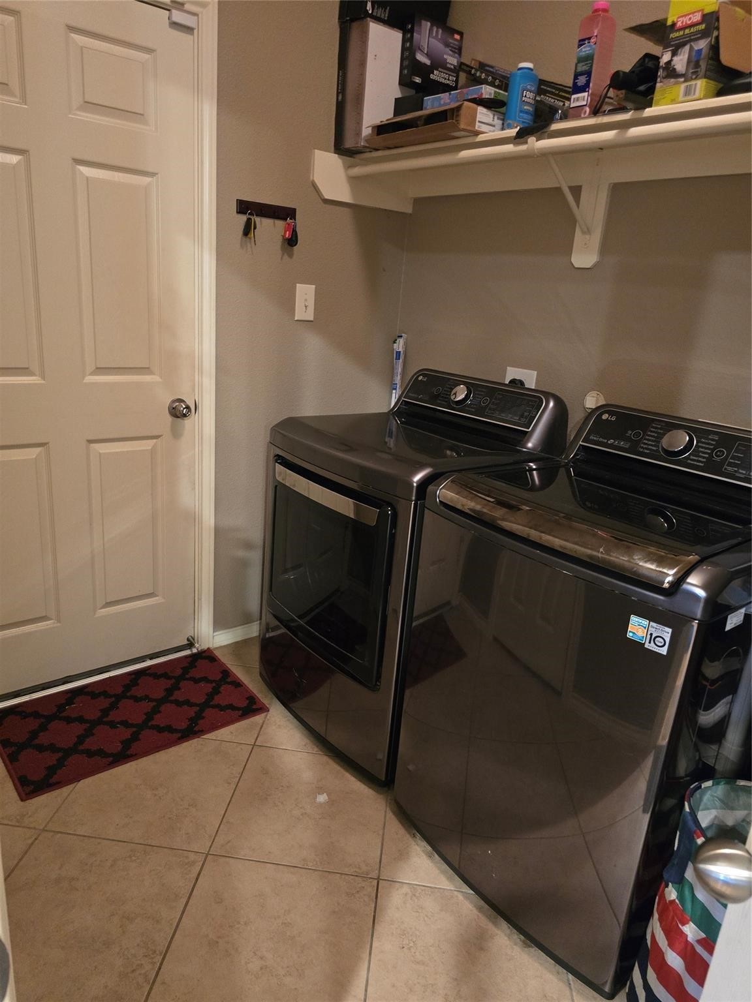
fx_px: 666
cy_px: 501
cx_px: 376
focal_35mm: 23
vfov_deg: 73.9
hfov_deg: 58.9
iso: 1600
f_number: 1.7
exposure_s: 1/24
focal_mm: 6.3
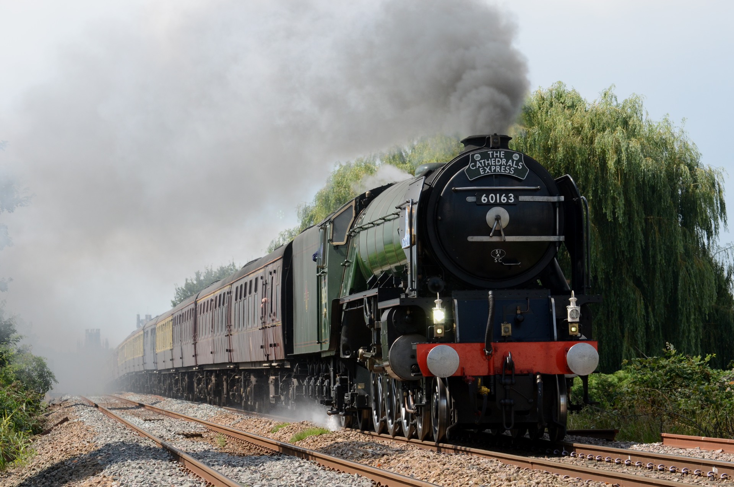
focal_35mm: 165
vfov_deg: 8.3
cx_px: 367
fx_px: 3358
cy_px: 244
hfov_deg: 12.5
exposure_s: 1/500
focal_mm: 110
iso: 500
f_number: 11
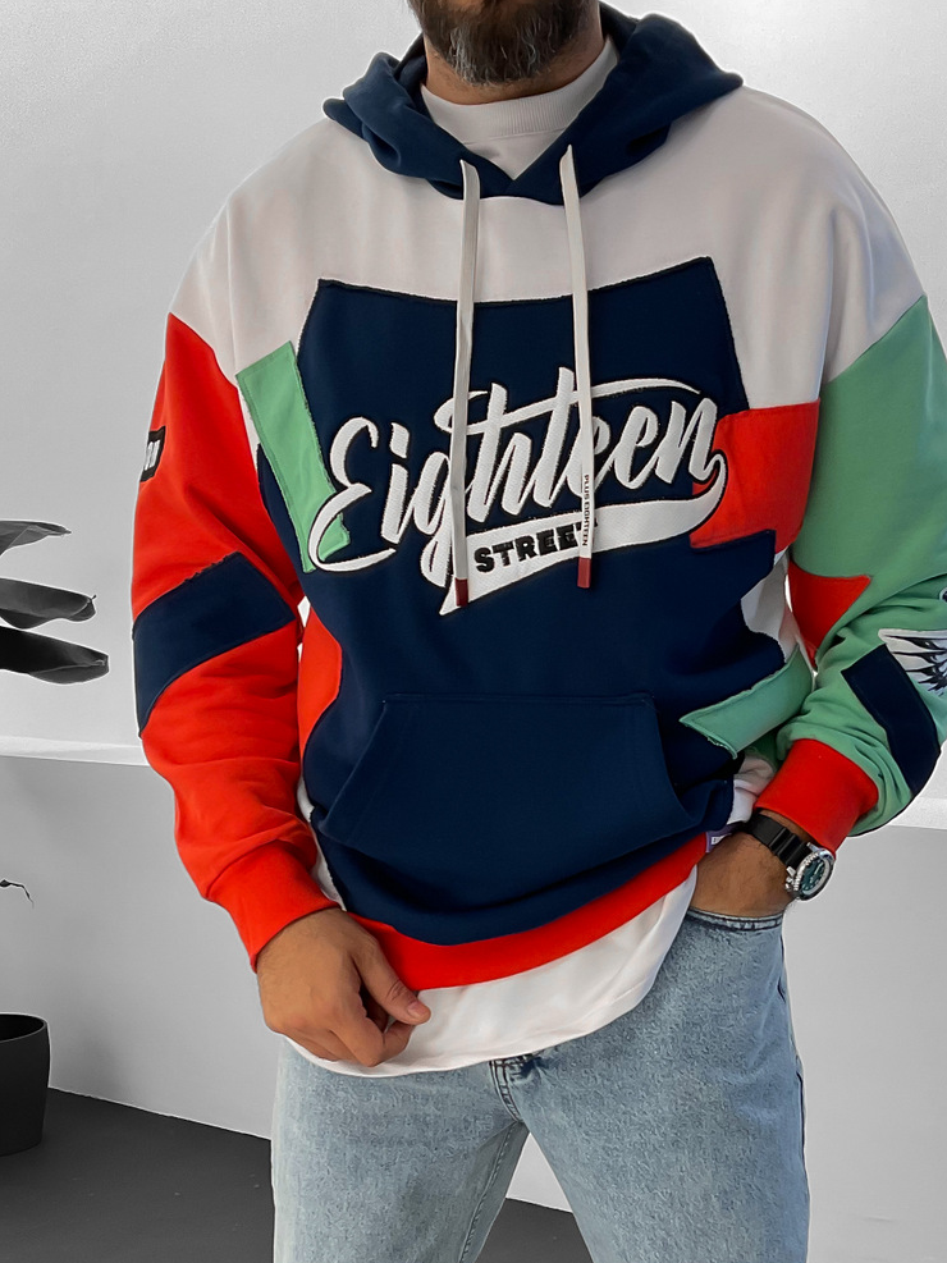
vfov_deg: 39.1
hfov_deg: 30.8
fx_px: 1715
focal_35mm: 47
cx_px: 562
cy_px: 985
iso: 40
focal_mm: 3
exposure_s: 1/50
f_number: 1.8
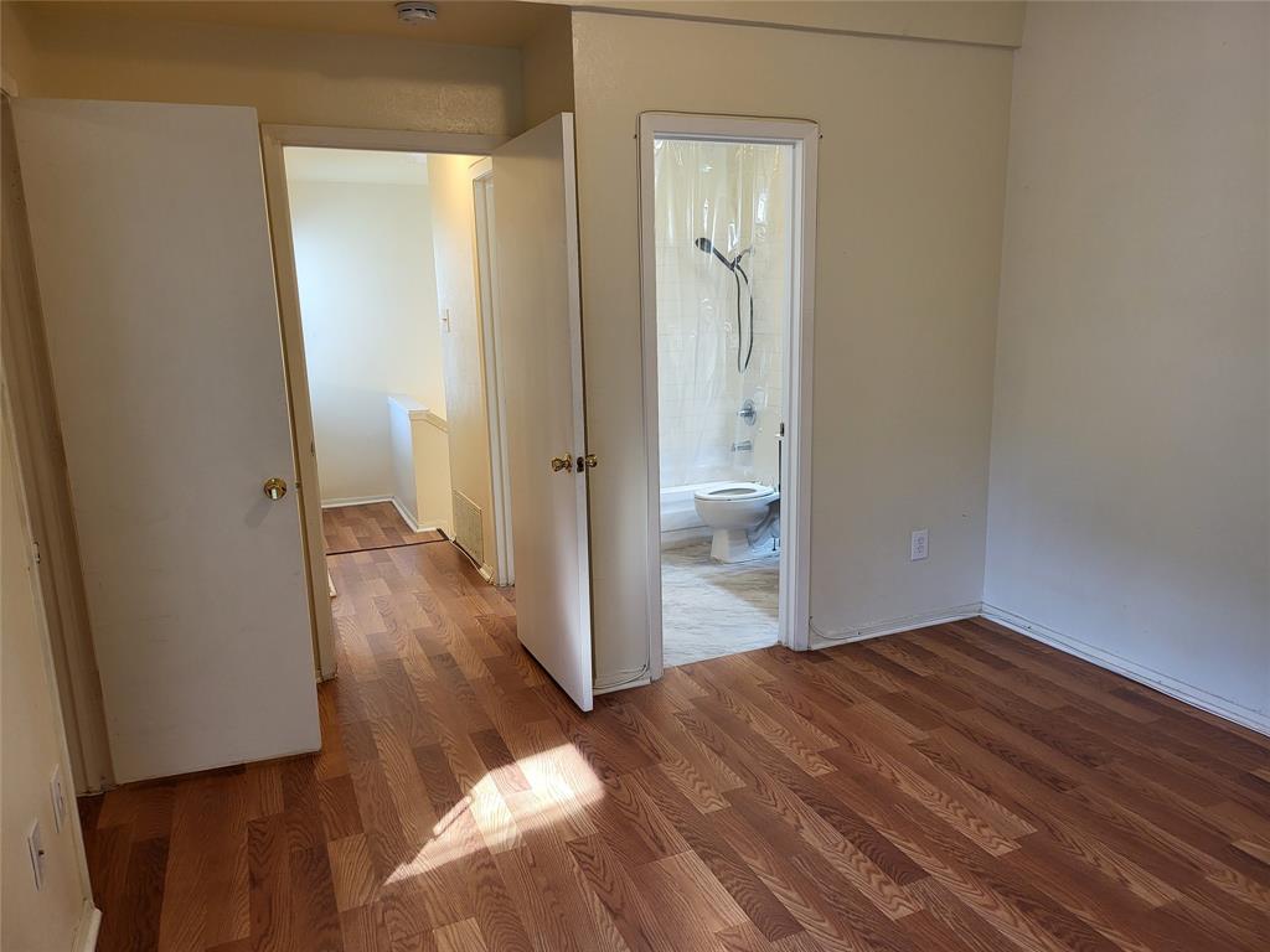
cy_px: 476
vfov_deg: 56.8
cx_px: 635
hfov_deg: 71.6
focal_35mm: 24
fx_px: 881
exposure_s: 1/120
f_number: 1.8
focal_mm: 5
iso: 200
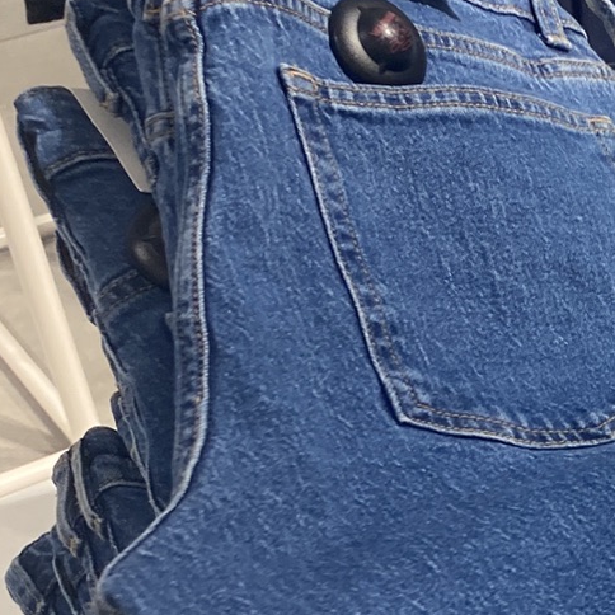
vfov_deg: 17.8
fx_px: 1910
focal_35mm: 95
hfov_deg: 16.5
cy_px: 632
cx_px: 940
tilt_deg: -43.0
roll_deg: -0.6
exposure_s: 1/100
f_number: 1.8
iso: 100
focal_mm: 4.25
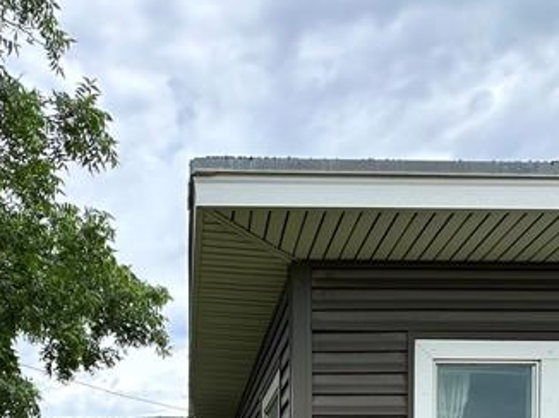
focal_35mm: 44
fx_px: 710
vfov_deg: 26.8
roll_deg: -1.1
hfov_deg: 42.6
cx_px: 202
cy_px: 567
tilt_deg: -1.9
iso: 40
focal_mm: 2.22
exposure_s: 1/543
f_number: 2.2
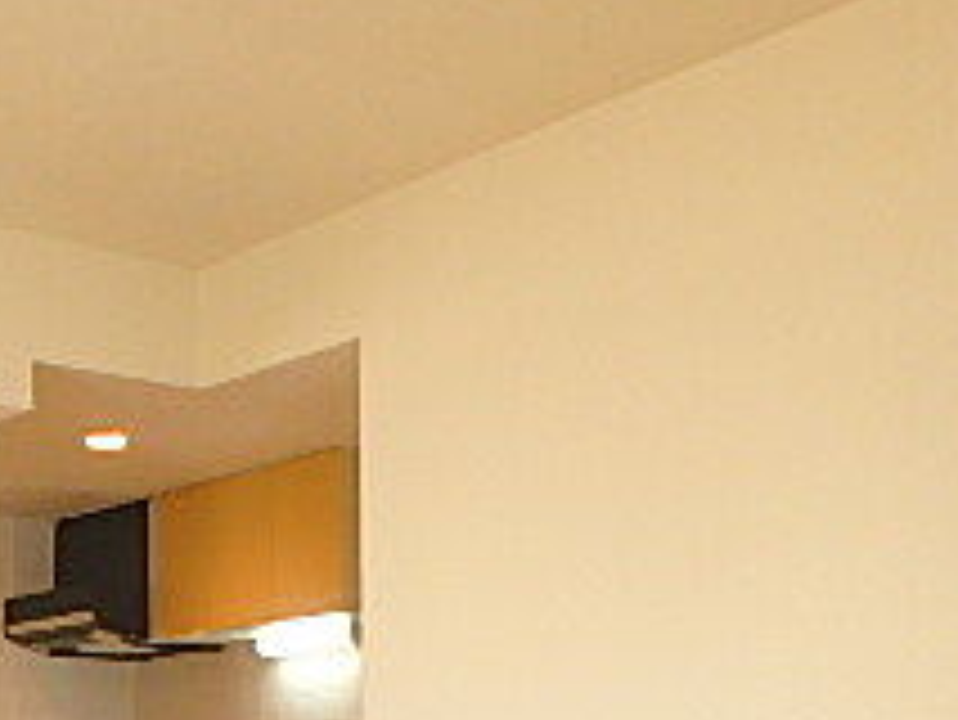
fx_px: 1745
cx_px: 180
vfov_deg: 21.7
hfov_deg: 29.9
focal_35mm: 63
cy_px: 846
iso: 200
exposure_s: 1/40
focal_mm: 3.7
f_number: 3.5
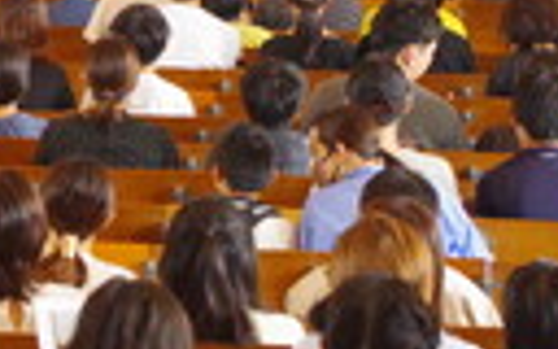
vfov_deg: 5.0
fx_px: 3923
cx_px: -279
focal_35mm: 258
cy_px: -209
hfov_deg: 8.0
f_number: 4.5
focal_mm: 48
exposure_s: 1/125
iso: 6400
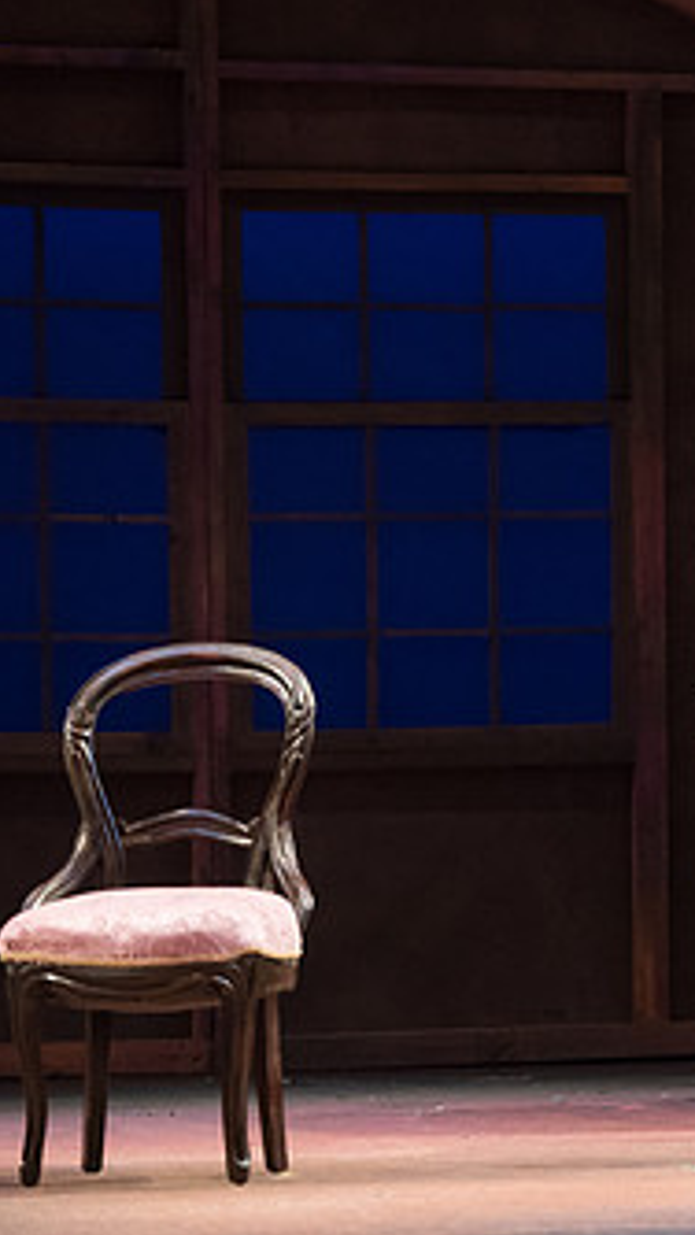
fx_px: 6909
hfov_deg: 5.7
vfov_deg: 10.2
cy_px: 649
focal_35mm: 211
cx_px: 965
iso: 3200
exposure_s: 1/400
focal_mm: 116
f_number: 3.5
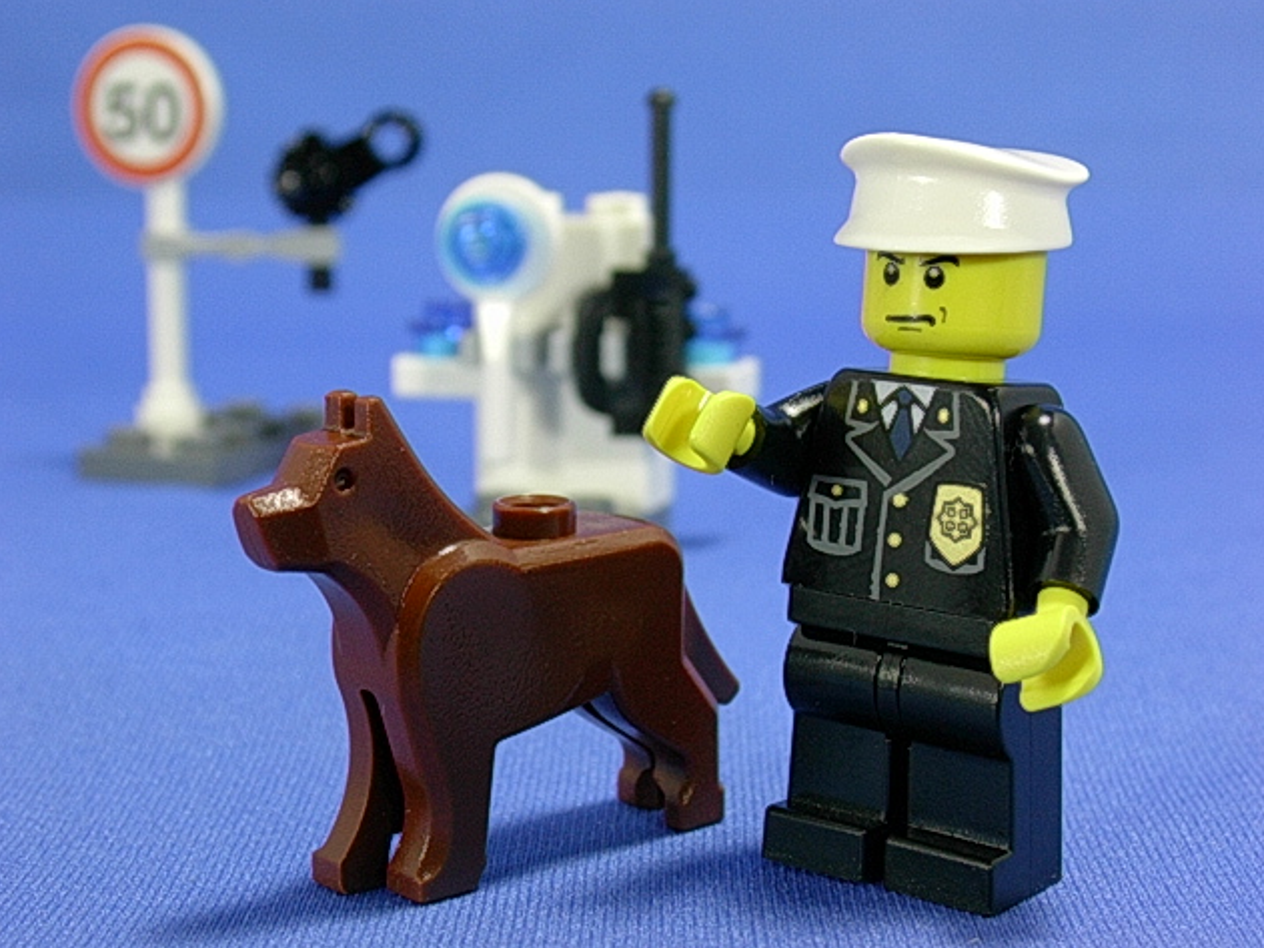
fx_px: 2629
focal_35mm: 72
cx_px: 631
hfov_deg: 27.0
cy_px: 473
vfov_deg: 20.4
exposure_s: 1/16
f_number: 3.7
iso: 70
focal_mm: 10.8
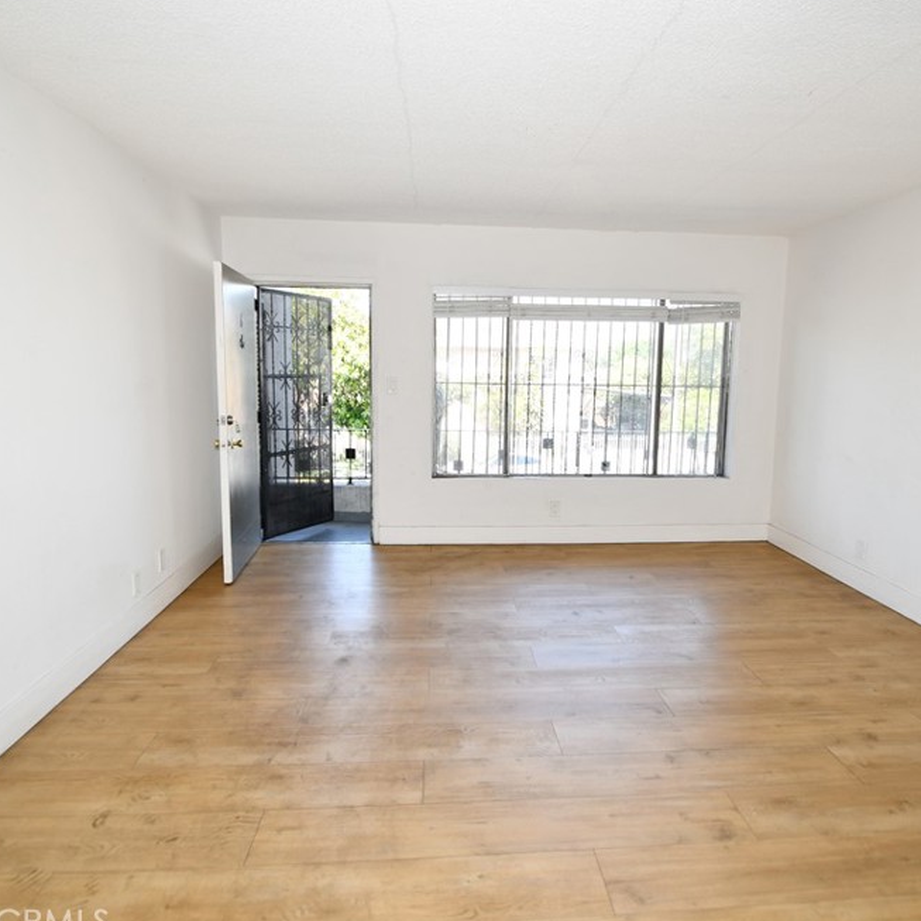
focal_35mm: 20
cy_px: 460
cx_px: 504
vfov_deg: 74.8
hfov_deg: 74.6
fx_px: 602
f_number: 5
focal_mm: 10
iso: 200
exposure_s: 1/100
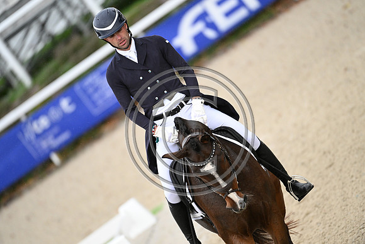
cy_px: 122
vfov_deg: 3.4
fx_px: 4056
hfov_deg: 5.2
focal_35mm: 400
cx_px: 182
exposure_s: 1/1250
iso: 2500
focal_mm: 400
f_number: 4.5
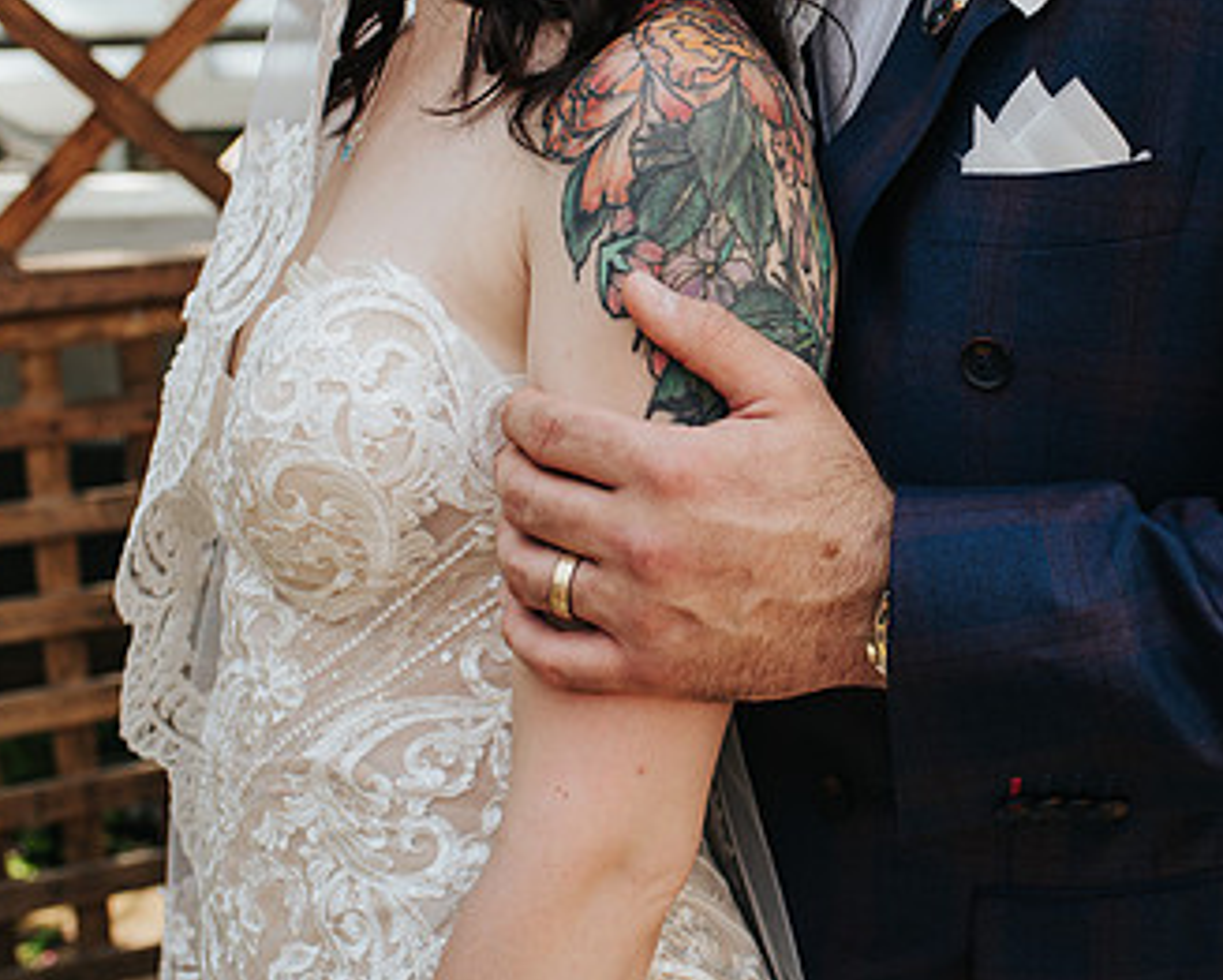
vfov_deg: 25.7
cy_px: 309
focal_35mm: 59
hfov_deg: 31.6
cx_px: 852
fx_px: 2137
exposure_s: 1/640
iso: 250
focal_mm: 35
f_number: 3.5
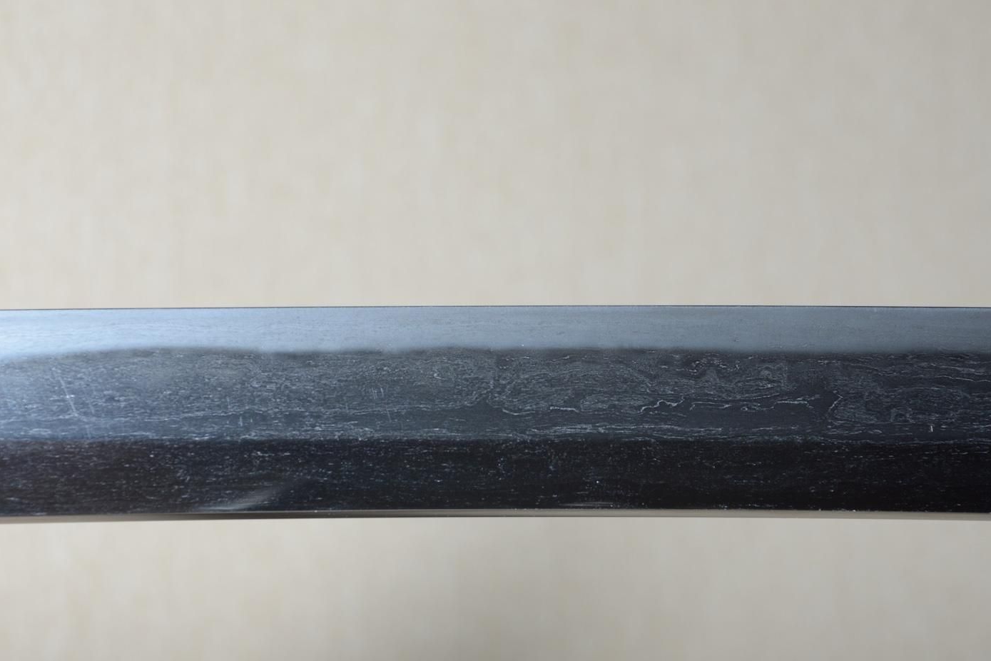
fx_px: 3950
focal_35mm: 144
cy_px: 332
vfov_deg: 9.6
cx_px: 498
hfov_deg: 14.3
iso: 400
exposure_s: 1/1.6
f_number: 11
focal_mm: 95
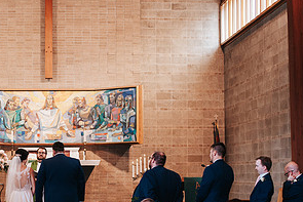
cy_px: 178
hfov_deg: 28.1
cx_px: 54
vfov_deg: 19.2
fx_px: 589
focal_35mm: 70
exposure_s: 1/125
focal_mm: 35
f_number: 3.2
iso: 720
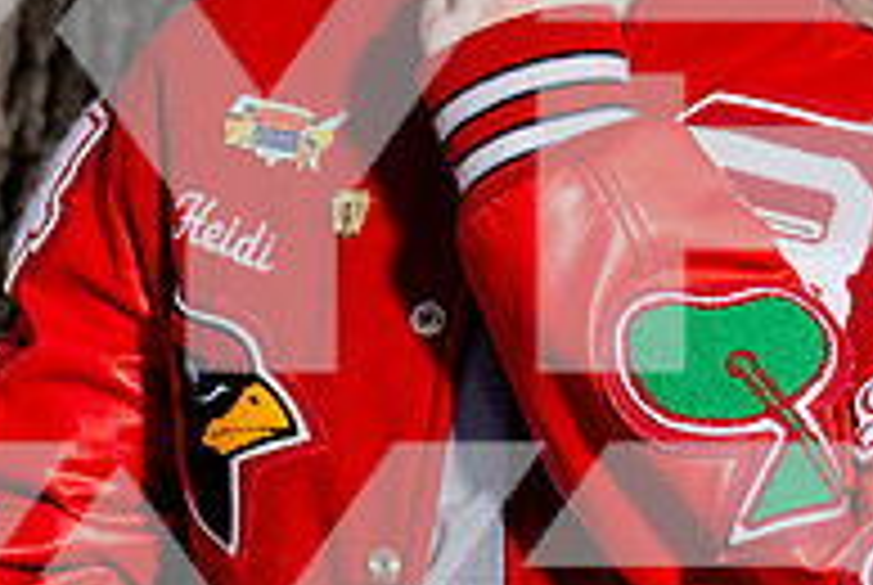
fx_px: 4080
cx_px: 450
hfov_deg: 12.2
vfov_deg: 8.2
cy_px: 137
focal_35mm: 168
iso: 100
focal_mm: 52
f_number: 4
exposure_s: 1/250
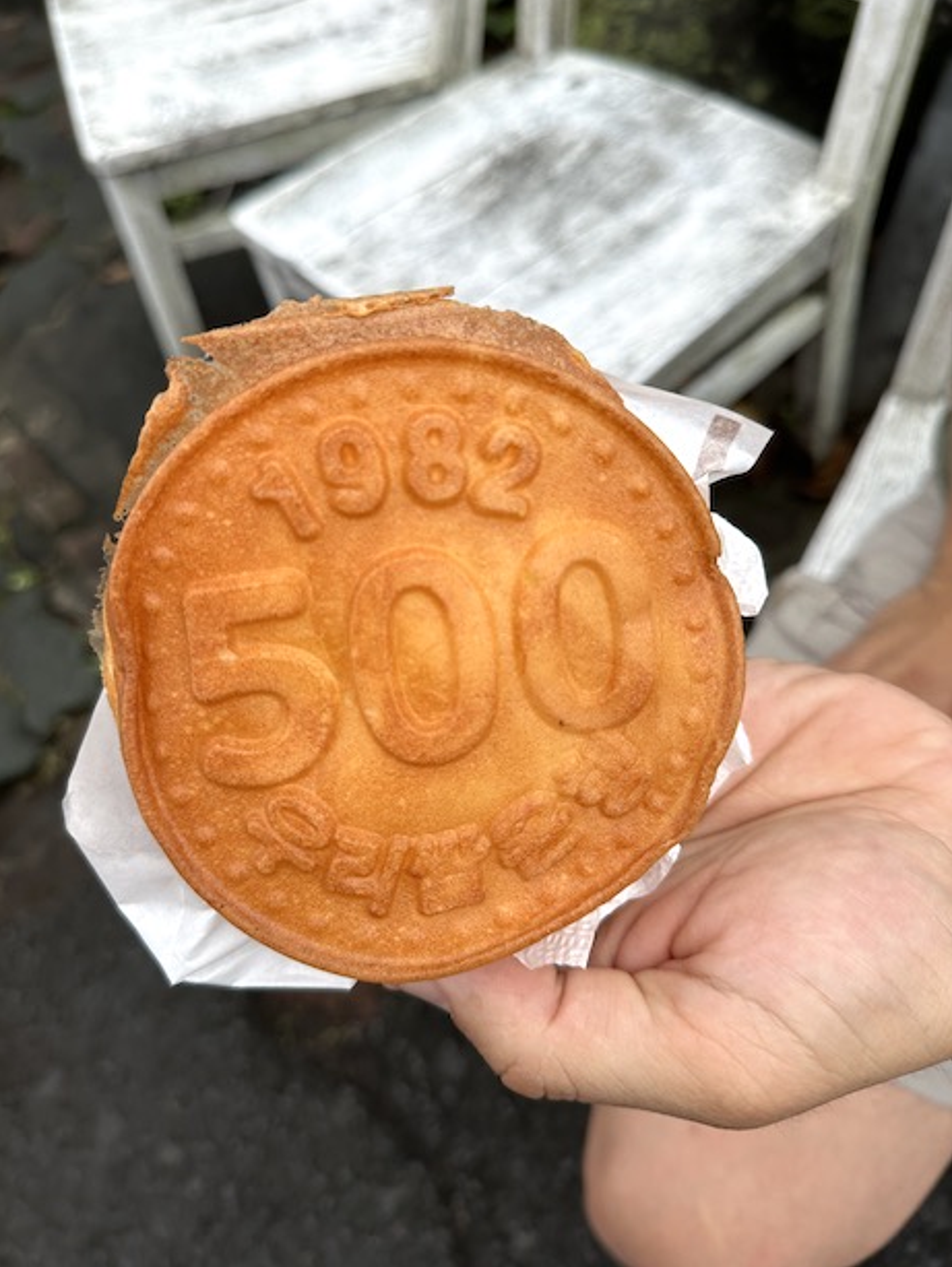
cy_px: 609
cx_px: 458
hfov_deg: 54.9
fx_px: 916
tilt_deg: -57.5
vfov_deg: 69.3
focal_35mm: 25
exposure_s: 1/458
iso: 80
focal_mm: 6.86
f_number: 1.78
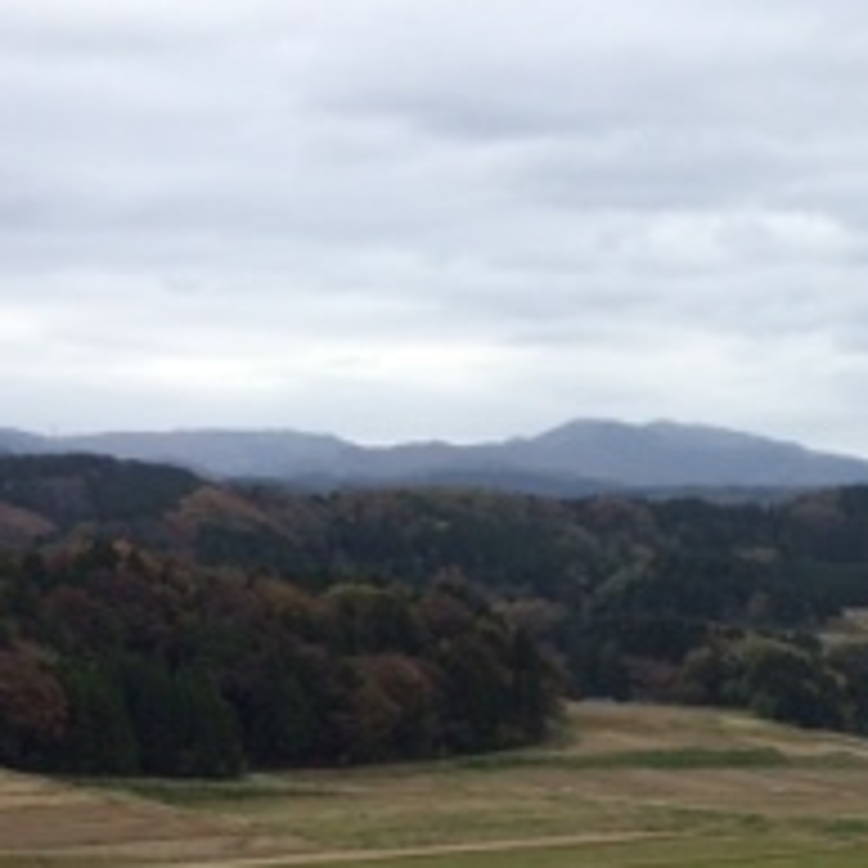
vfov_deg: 19.7
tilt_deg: -8.9
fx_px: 2411
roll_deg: -0.1
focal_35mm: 85
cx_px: 971
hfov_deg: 19.5
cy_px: 886
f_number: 2.2
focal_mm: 4.15
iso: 32
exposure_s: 1/1140
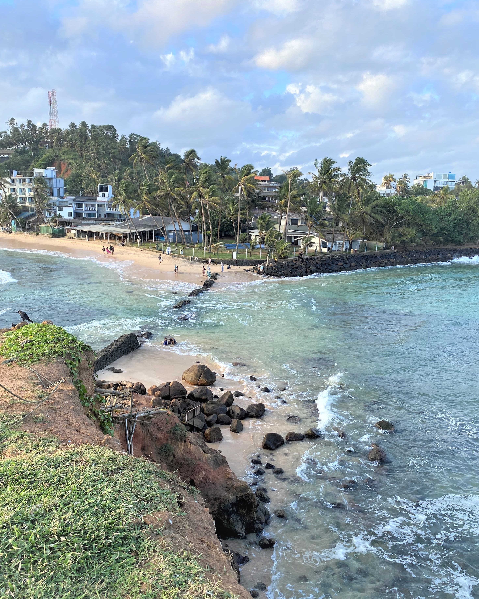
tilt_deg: -9.7
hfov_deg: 51.5
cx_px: 241
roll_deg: -1.0
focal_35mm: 28
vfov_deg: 62.2
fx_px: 496
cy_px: 289
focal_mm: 4.25
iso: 32
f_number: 1.8
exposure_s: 1/698
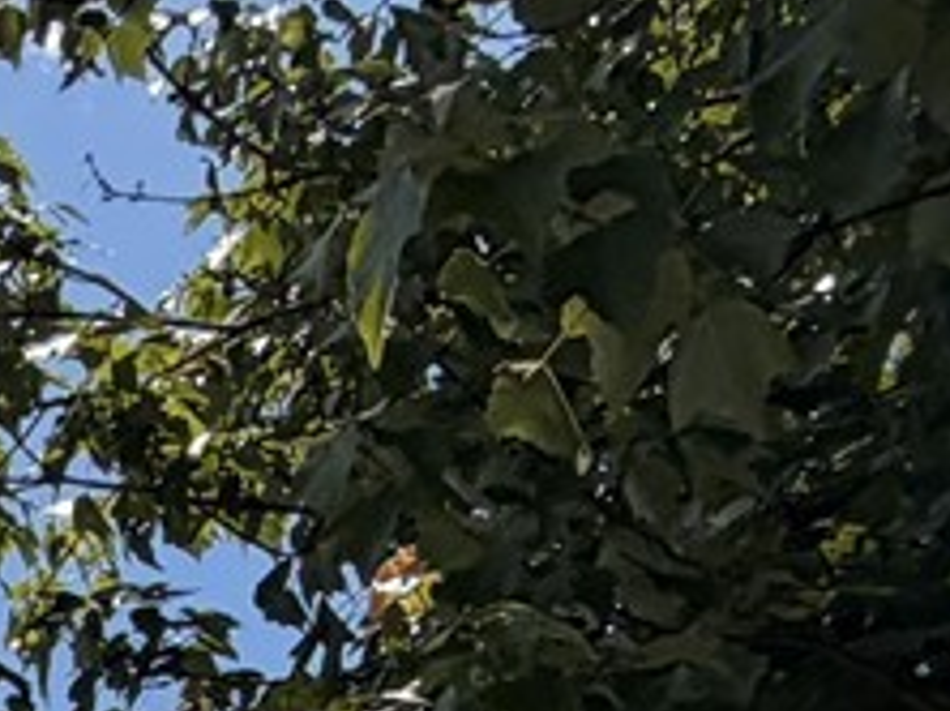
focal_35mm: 101
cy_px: 1880
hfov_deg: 13.8
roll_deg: -1.2
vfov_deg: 11.3
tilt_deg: +12.3
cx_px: -1339
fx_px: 2769
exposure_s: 1/1399
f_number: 2.2
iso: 20
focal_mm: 2.22
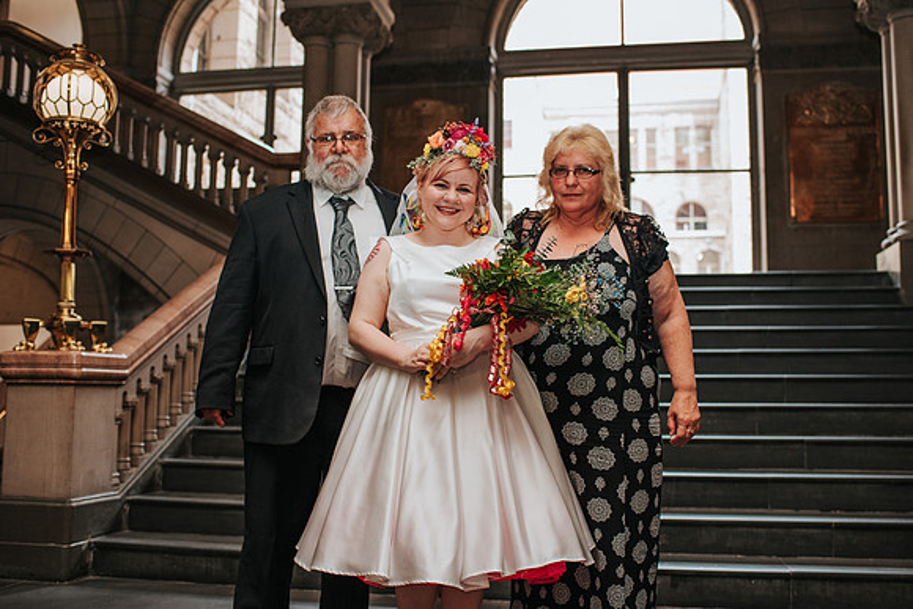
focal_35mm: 37
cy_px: 293
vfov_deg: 36.2
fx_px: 931
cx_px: 473
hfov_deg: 52.2
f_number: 3.2
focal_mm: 35
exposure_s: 1/200
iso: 1000
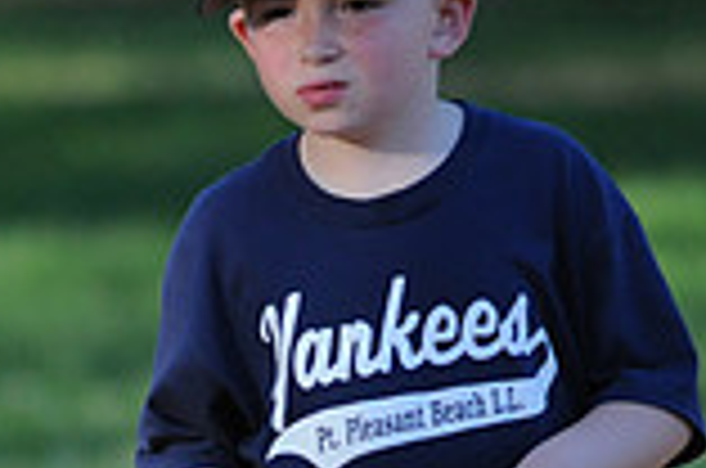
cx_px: -270
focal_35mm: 1658
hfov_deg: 1.2
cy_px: 731
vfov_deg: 0.8
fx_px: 32449
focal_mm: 300
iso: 800
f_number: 4
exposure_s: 1/1250
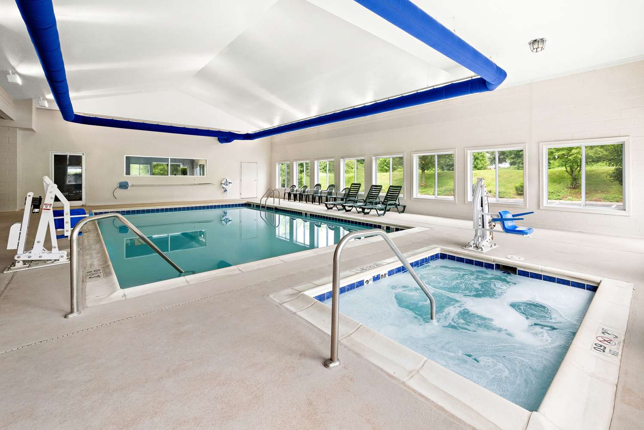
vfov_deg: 81.2
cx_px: 322
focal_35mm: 14
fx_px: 250
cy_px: 215
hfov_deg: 104.3
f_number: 8
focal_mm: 14
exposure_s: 1/40
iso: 640
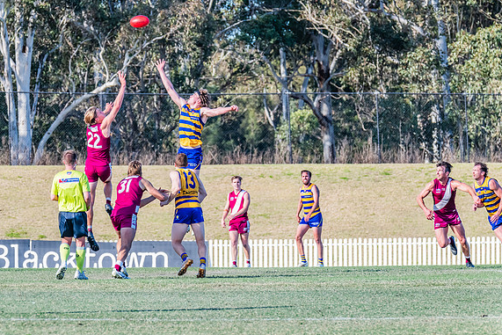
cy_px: 152
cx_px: 185
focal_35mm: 401
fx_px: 5593
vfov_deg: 3.4
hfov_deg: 5.1
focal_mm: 310
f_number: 10
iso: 800
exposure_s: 1/640
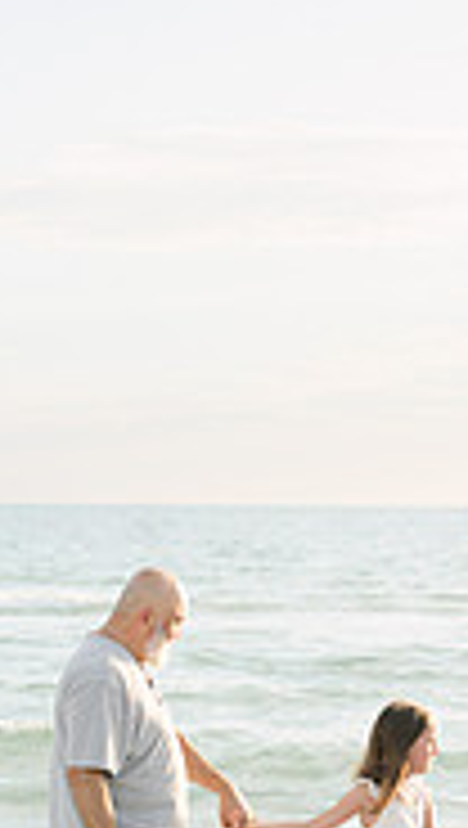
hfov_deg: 9.5
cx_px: 405
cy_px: 544
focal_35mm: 128
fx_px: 2814
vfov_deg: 16.7
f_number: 2.8
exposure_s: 1/640
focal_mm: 50
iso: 100
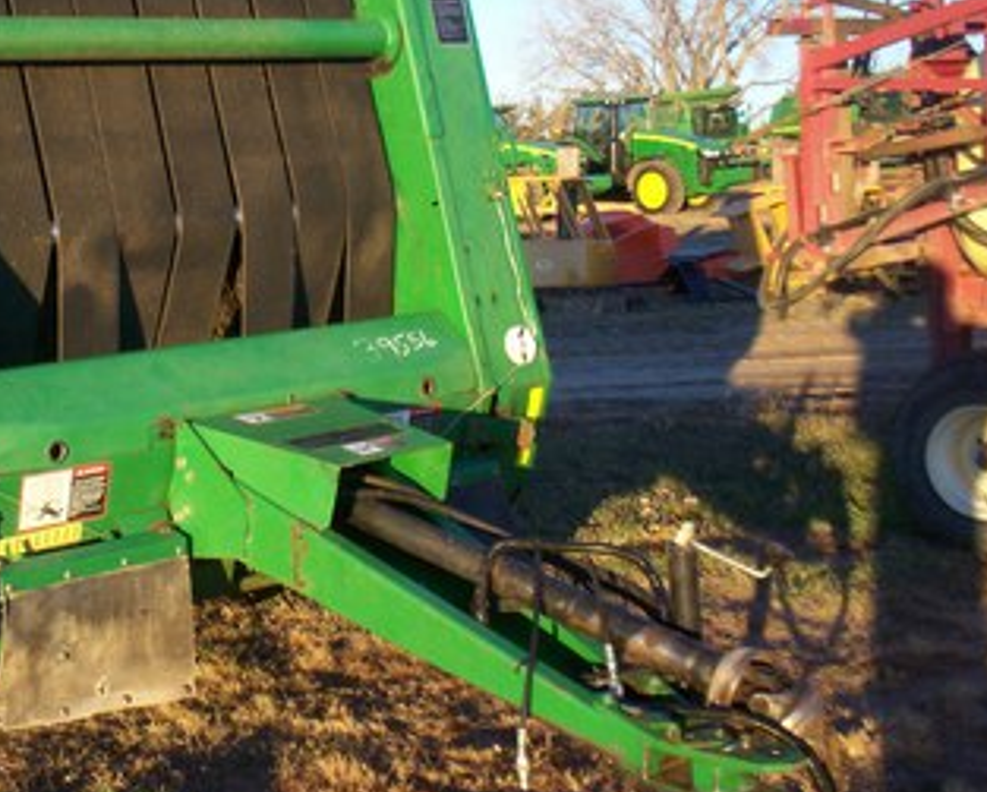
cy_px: 325
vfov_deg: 25.0
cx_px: 139
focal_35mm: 61
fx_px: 1784
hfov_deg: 29.9
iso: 100
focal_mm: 5.9
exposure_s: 1/111
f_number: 4.5
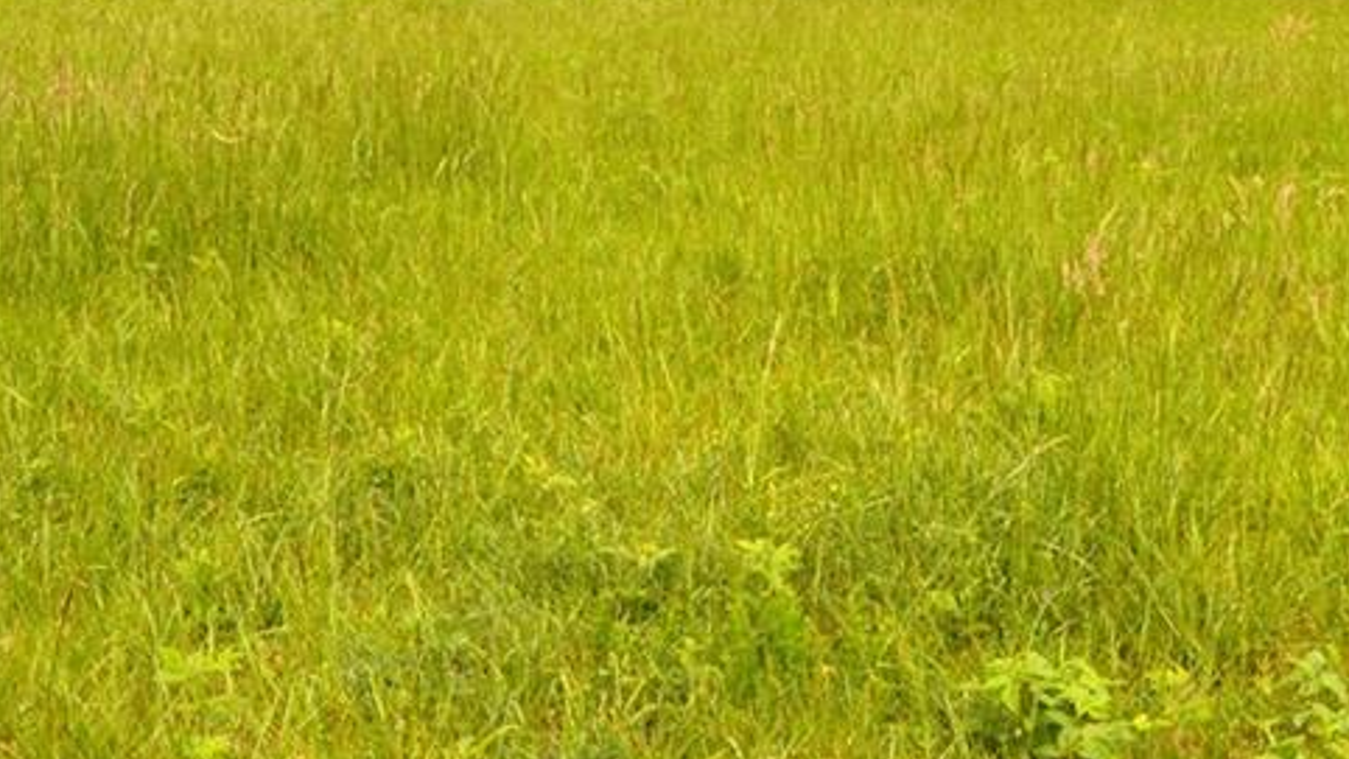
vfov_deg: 19.2
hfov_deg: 34.8
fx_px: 2146
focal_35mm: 60
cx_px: 775
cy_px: -73
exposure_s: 1/200
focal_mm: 18
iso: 200
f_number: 10
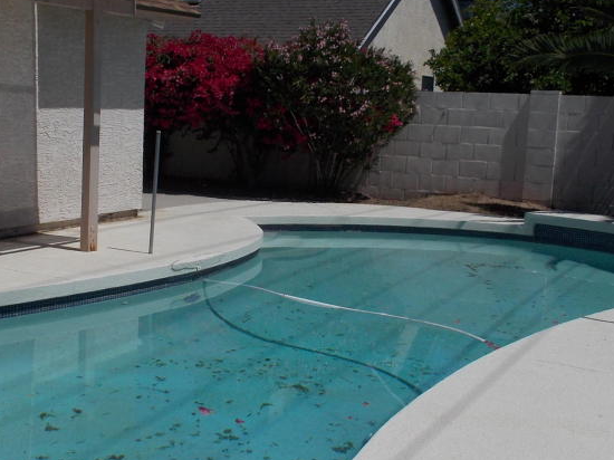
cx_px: 228
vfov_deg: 27.0
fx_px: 957
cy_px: 198
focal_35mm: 54
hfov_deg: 35.4
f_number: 9.3
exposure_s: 1/400
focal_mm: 4.1
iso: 80
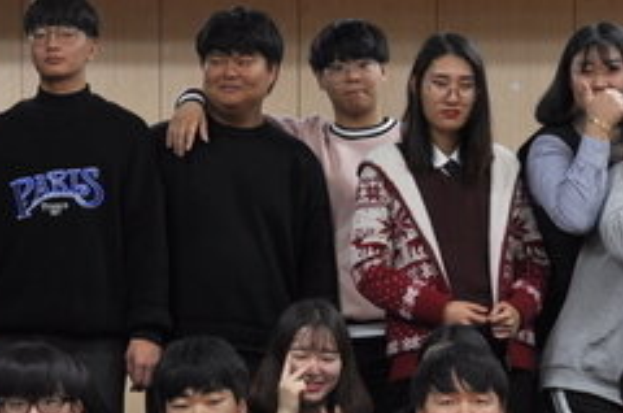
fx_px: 2418
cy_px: 310
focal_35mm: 140
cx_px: 330
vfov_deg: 9.7
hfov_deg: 14.7
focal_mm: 32
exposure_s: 1/25
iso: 200
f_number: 4
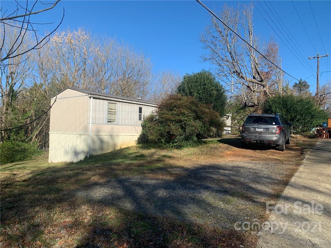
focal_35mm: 26
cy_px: 124
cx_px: 166
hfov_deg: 67.3
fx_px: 249
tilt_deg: +2.9
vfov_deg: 53.1
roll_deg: -1.5
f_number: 1.8
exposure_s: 1/1661
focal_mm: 4.25
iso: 25
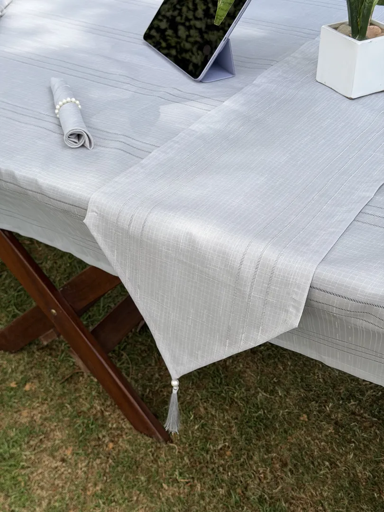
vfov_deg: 39.7
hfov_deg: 30.3
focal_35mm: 48
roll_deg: -0.2
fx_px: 710
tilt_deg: -34.8
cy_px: 256
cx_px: 192
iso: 64
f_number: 1.78
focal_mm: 6.76
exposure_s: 1/1242
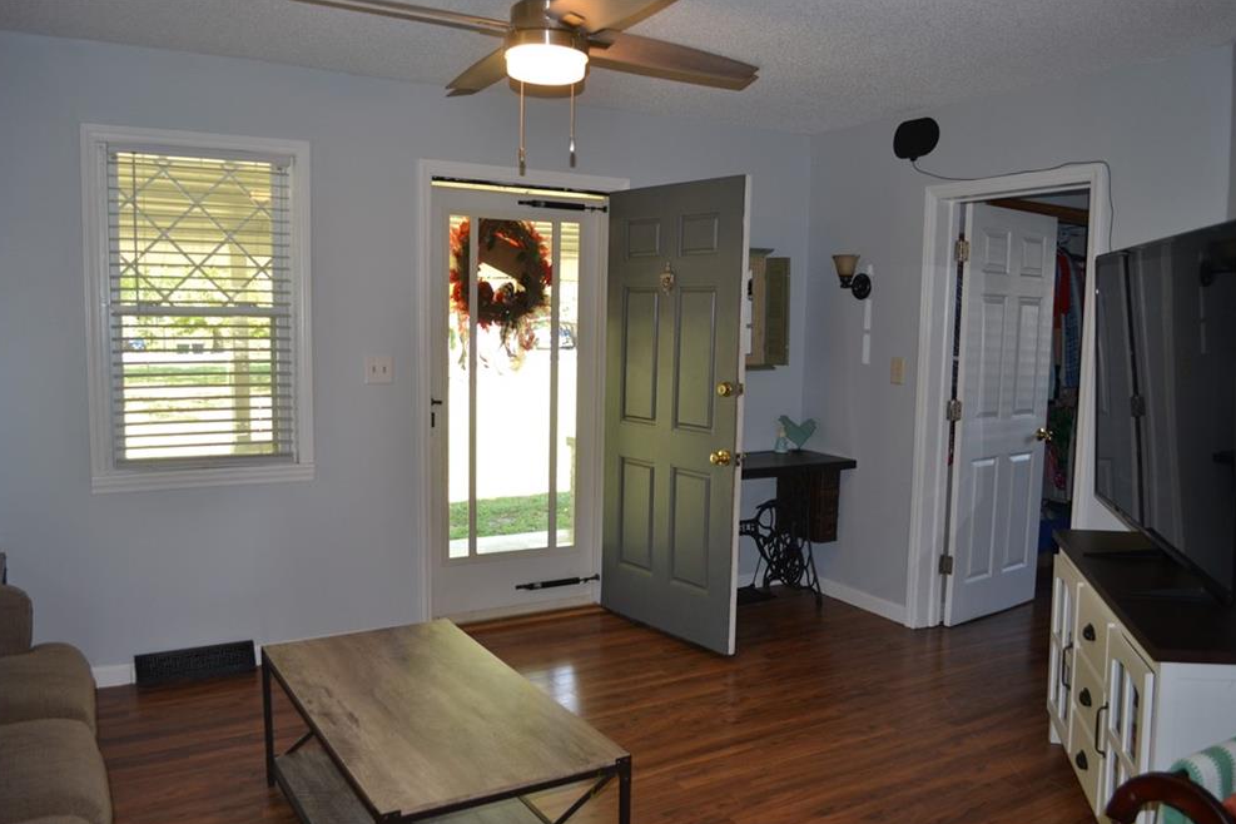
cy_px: 423
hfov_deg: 65.5
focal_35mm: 28
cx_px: 630
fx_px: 961
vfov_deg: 46.4
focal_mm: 18
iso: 400
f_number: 4
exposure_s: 1/80
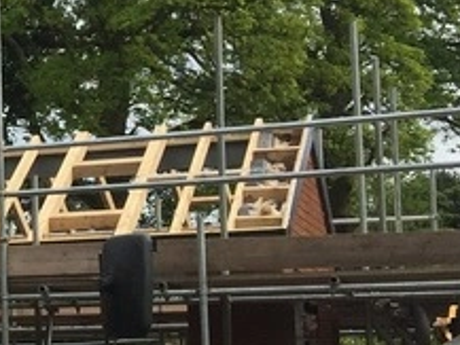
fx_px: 1822
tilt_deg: +4.6
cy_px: 246
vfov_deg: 10.8
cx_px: -581
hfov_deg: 12.1
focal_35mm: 137
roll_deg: -1.2
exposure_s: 1/1319
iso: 32
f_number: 2.2
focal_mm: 4.15
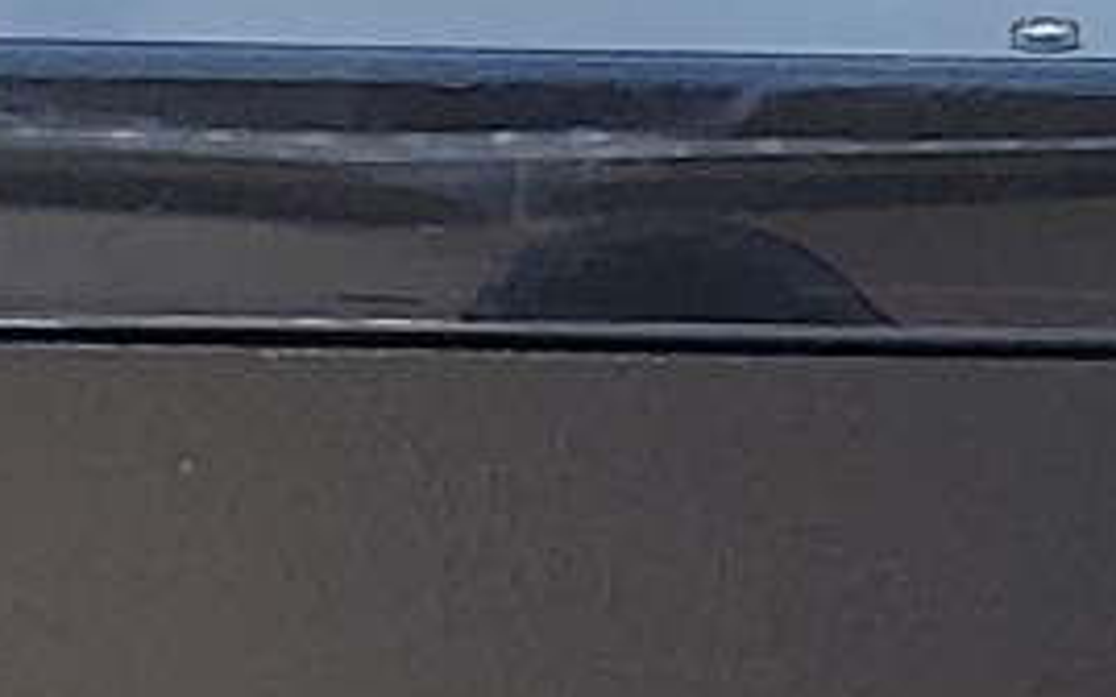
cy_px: 697
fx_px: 7085
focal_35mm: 233
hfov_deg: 9.0
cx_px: 1075
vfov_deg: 5.6
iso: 50
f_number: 1.8
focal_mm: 4.36
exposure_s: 1/63
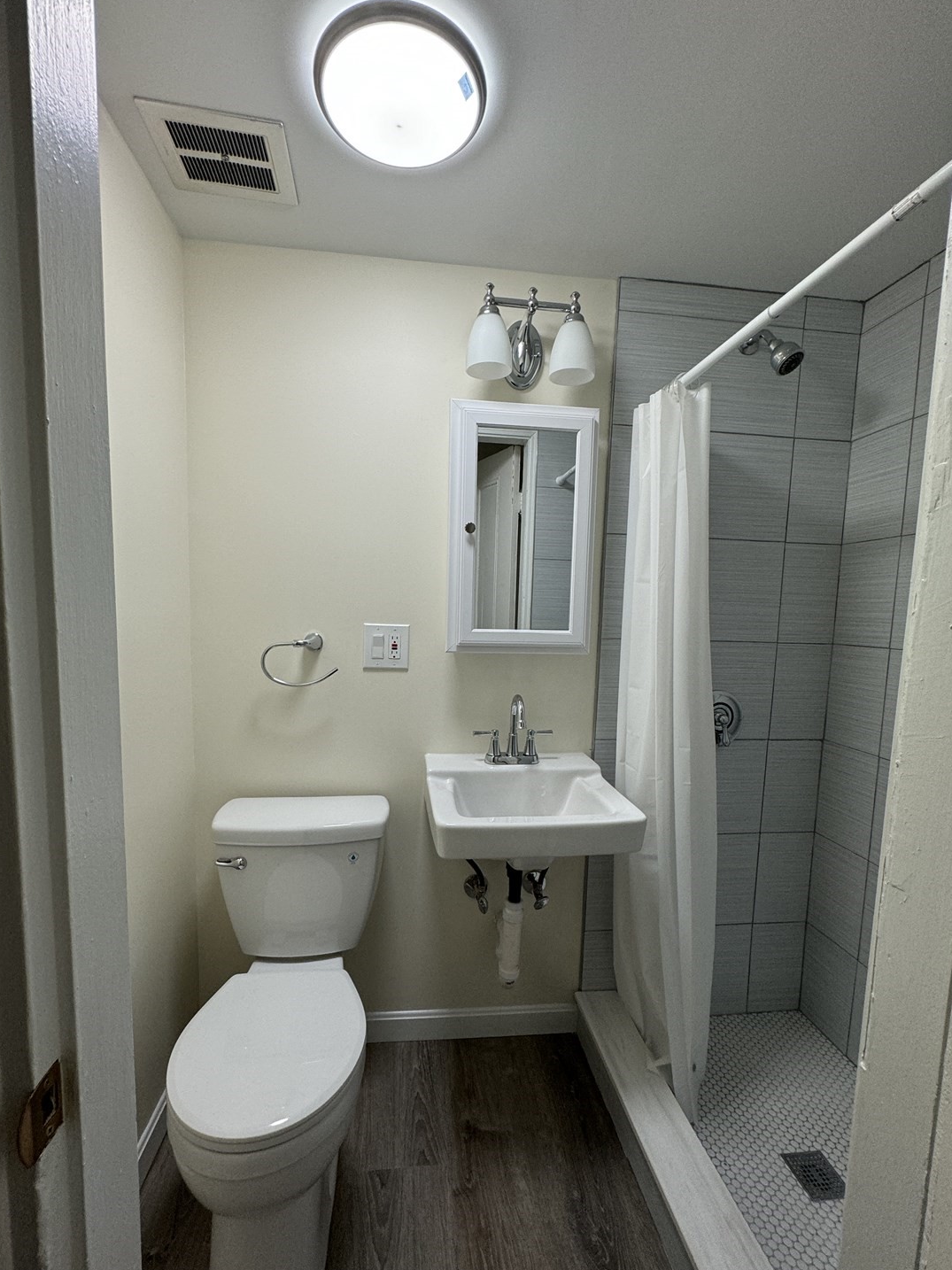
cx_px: 460
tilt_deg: -4.9
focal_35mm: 15
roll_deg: -1.5
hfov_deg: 81.7
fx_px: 550
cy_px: 660
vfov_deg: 98.1
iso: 125
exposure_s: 1/120
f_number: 2.2
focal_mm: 2.22
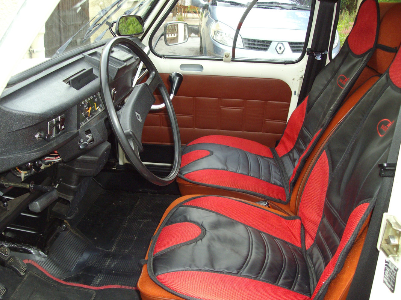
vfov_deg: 39.6
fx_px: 417
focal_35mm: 36
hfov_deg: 51.4
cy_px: 150
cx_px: 200
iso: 160
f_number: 2.7
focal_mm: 6
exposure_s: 1/50
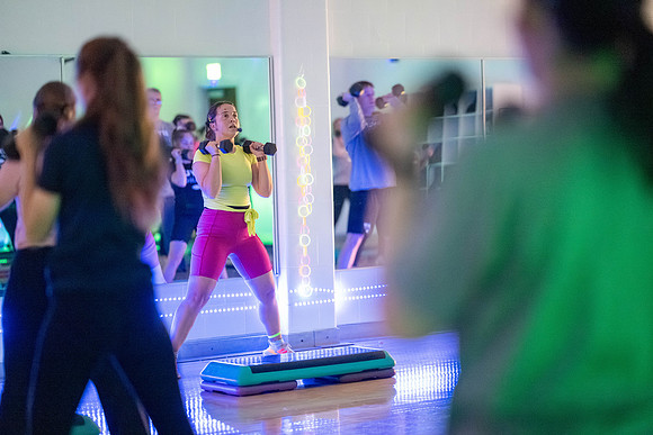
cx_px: 326
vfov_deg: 13.0
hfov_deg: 19.5
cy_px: 218
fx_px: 1905
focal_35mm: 105
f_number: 1.4
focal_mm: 105
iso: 12800
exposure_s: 1/125
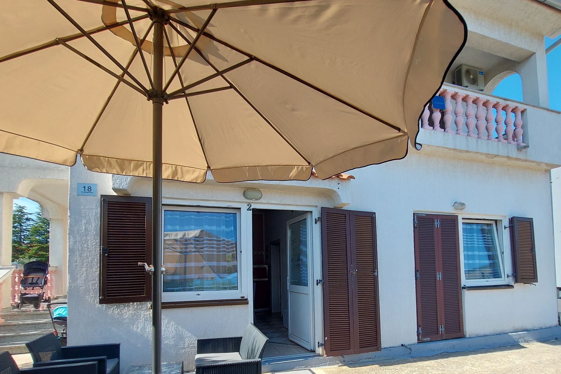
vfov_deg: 65.1
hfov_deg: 89.9
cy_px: 258
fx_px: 280
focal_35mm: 18
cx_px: 298
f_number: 2.2
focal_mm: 1.74
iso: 50
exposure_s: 1/602
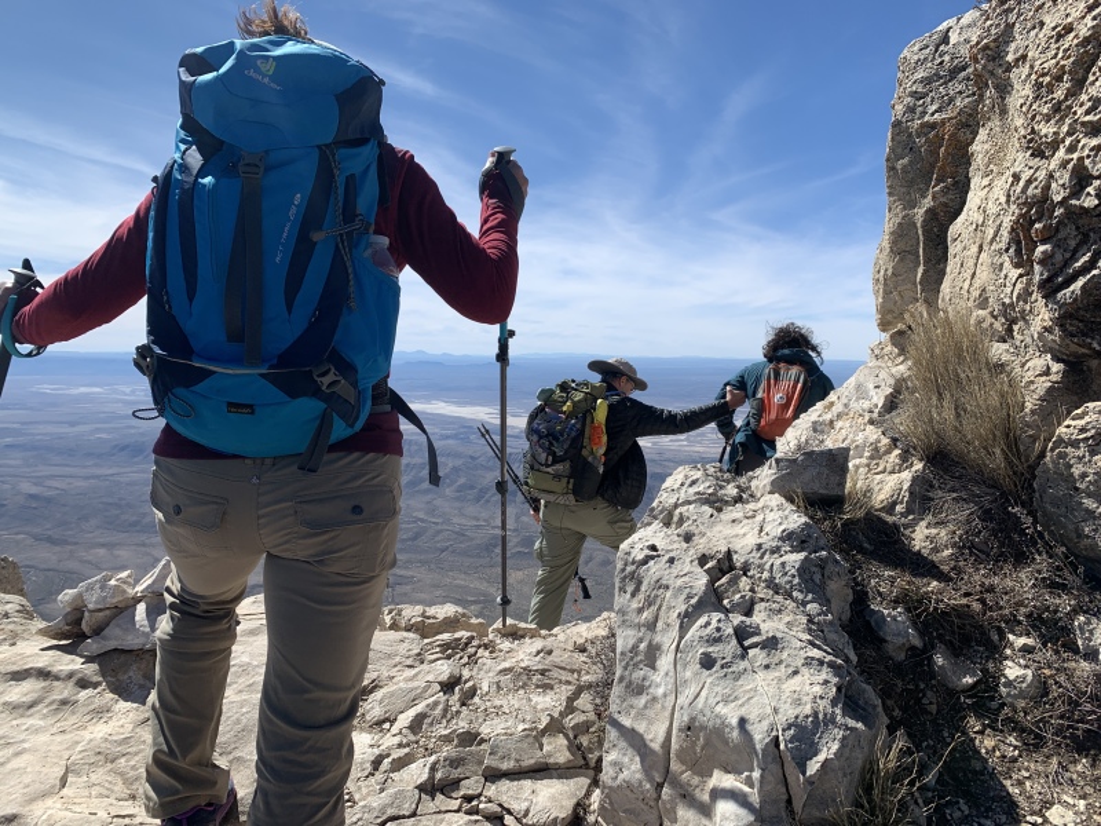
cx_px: 550
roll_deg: -0.6
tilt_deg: -5.2
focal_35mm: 26
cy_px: 413
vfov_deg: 53.1
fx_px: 827
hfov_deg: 67.3
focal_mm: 4.25
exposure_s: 1/3185
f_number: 1.8
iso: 25
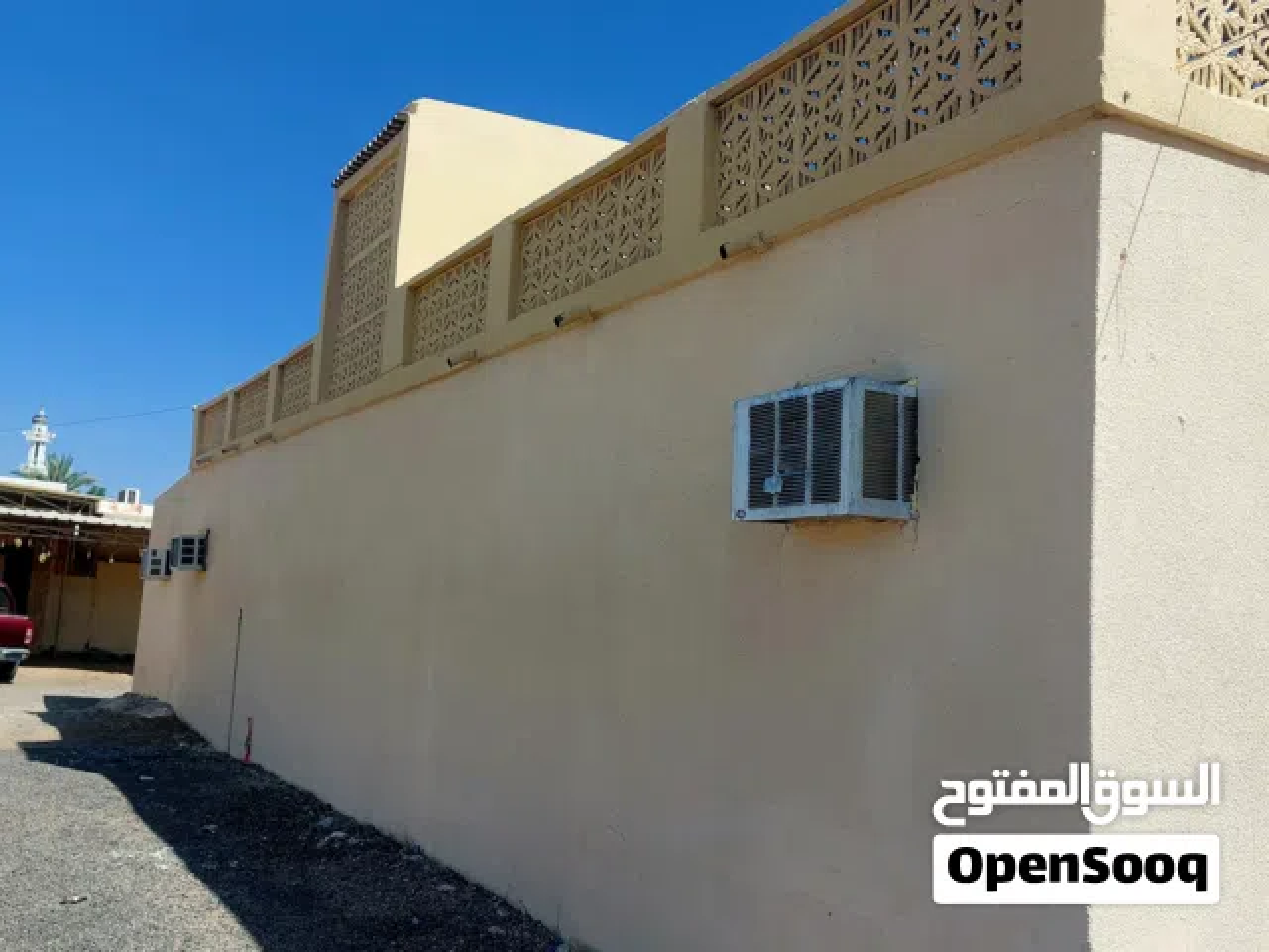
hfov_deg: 69.4
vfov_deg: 54.9
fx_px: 916
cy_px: 476
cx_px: 634
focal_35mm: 25
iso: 25
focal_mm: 5.23
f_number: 1.8
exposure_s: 1/1250
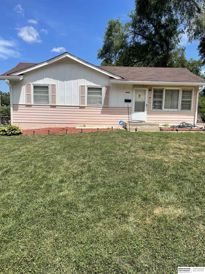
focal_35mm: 26
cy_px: 137
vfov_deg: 67.3
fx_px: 205
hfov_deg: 53.1
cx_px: 102
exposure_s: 1/3300
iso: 32
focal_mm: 4.2
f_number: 1.6
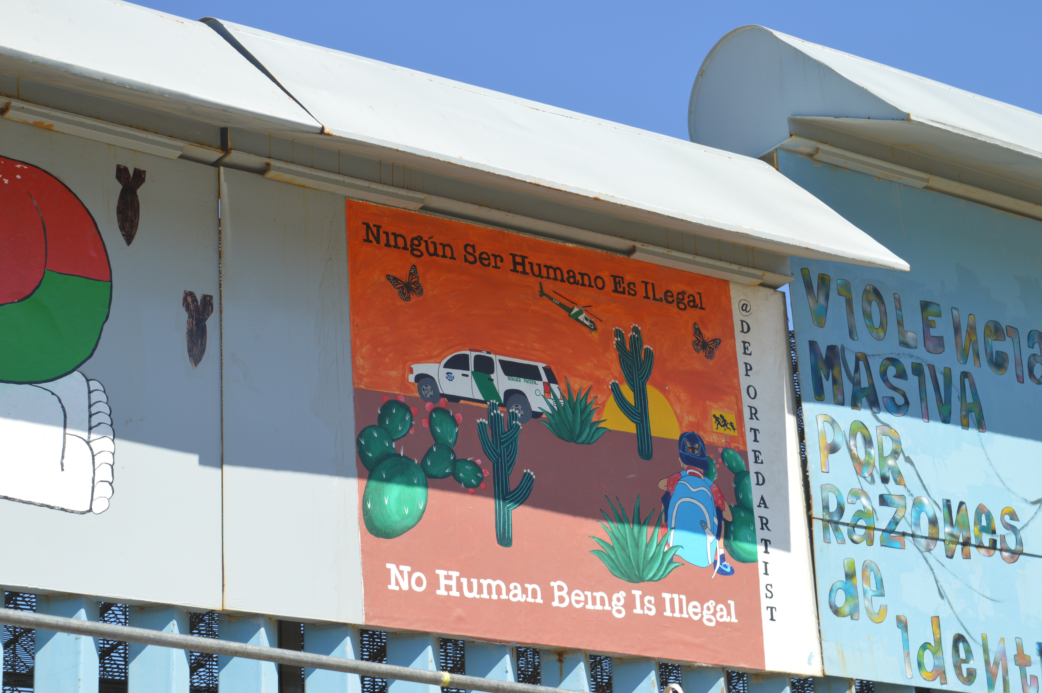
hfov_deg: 24.6
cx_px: 521
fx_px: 2386
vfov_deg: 16.5
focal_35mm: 82
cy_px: 346
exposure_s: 1/200
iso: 100
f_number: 9
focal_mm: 55
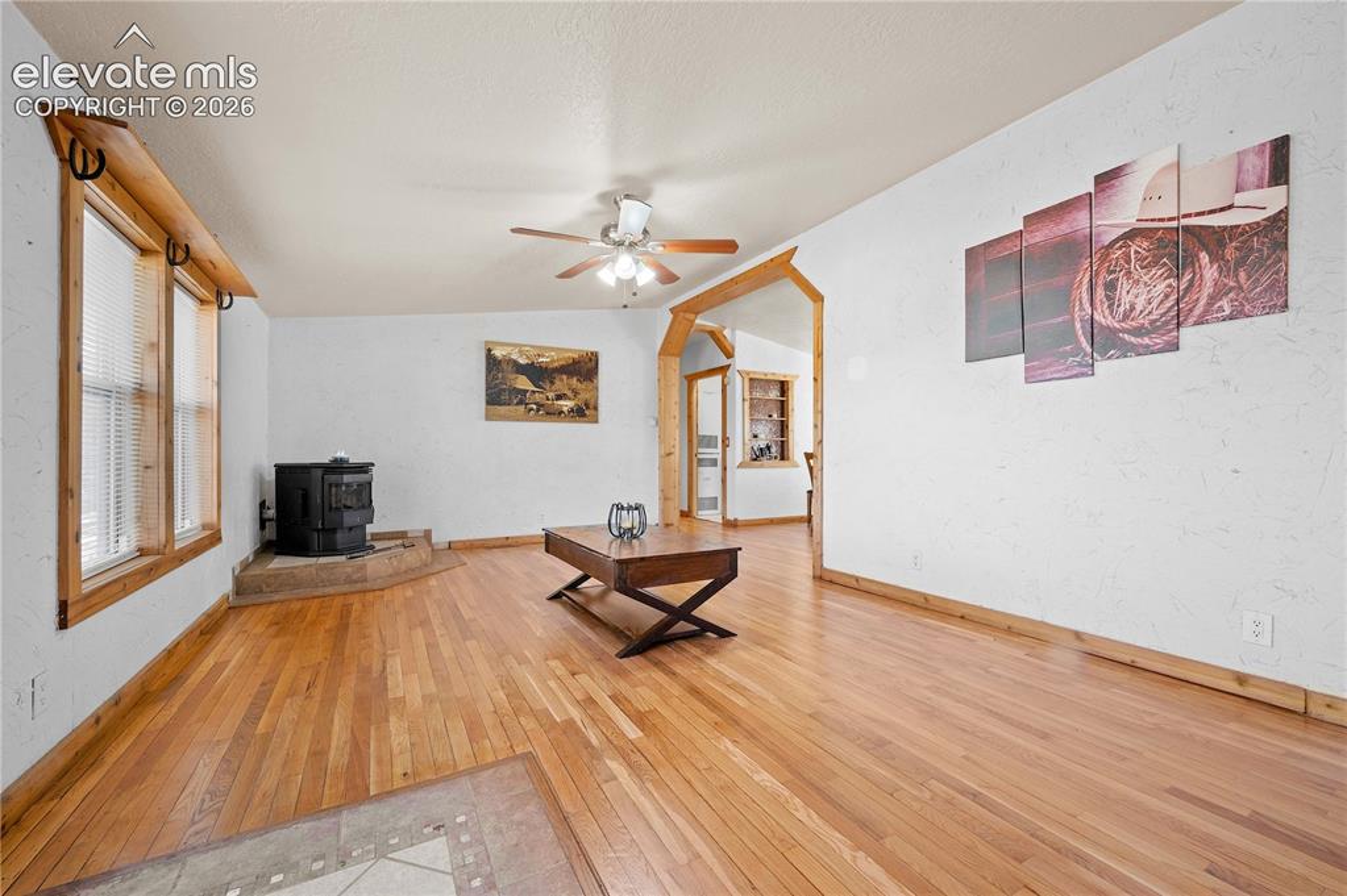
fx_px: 524
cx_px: 674
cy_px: 448
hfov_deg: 104.3
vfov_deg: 81.1
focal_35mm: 14
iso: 640
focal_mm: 14
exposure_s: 1/3
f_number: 14
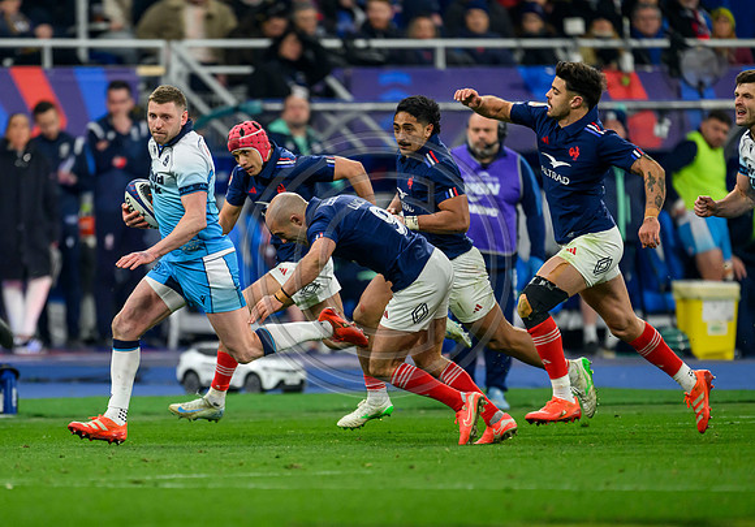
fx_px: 14120
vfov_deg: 2.1
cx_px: 301
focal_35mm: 663
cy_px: 302
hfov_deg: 3.1
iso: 3200
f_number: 4
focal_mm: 560
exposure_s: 1/1600
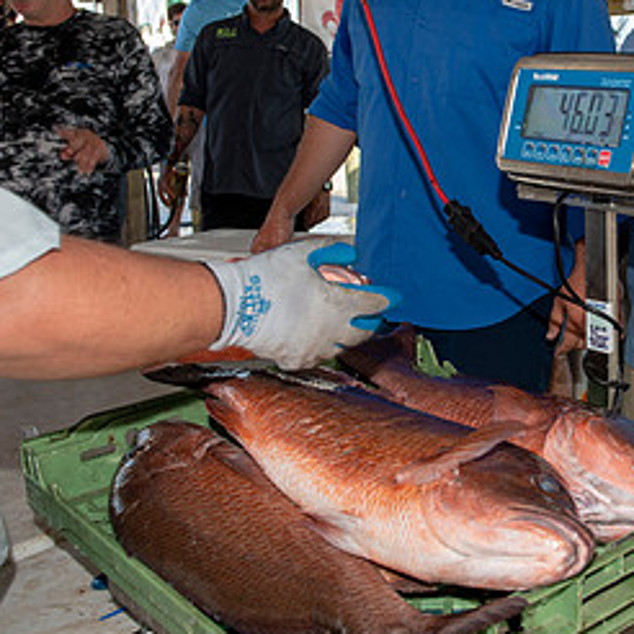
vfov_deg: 30.3
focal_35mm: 56
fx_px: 1160
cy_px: 196
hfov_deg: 29.8
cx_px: 513
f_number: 5
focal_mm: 28
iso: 100
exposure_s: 1/100
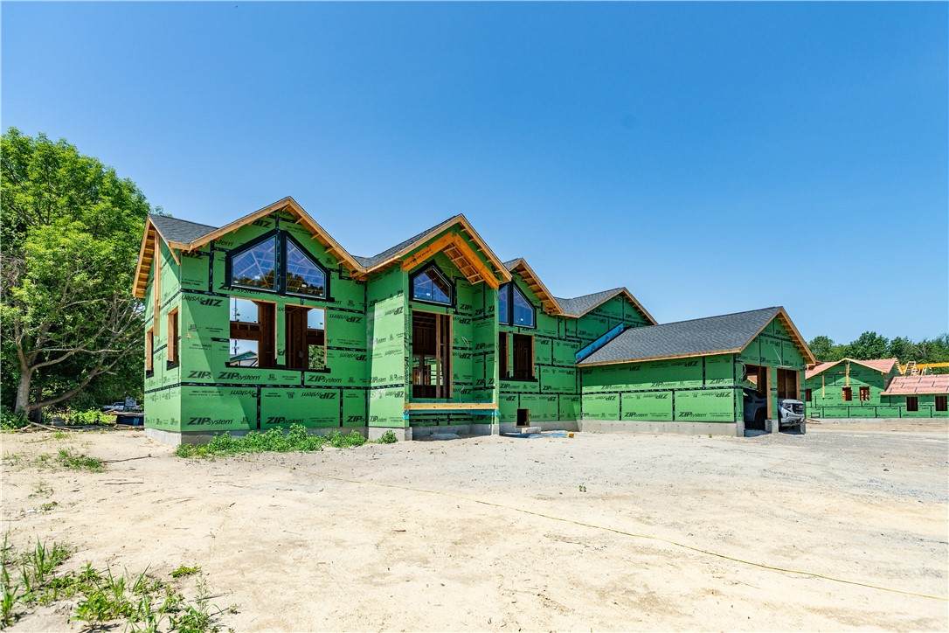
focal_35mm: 18
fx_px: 474
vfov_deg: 67.4
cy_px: 316
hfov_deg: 90.0
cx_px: 474
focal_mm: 18
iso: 100
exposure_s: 1/320
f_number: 6.3
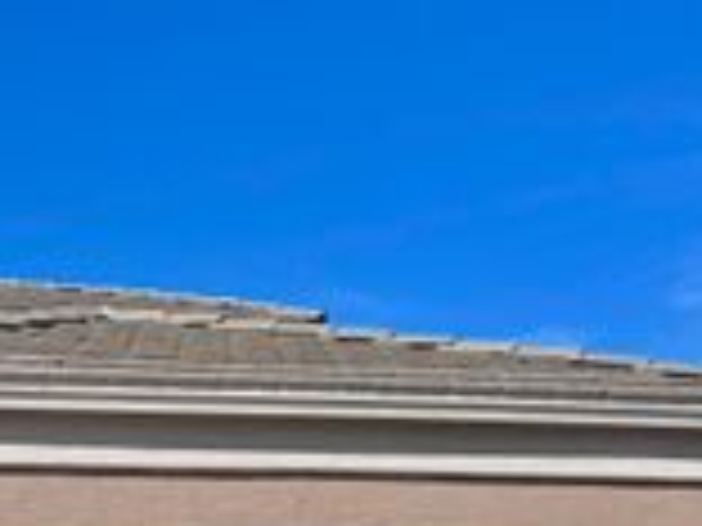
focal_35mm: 77
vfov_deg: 18.2
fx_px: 1562
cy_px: 627
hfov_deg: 22.7
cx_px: -207
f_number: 1.78
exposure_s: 1/7092
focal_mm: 6.76
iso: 80
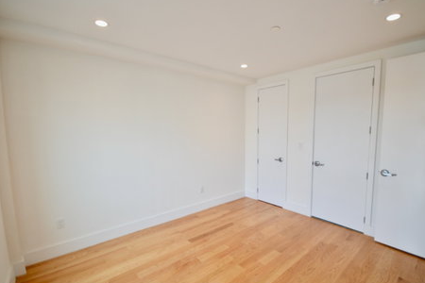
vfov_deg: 73.7
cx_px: 225
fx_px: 189
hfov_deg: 96.6
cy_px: 146
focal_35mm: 16
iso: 400
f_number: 4.5
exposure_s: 1/80
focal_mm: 10
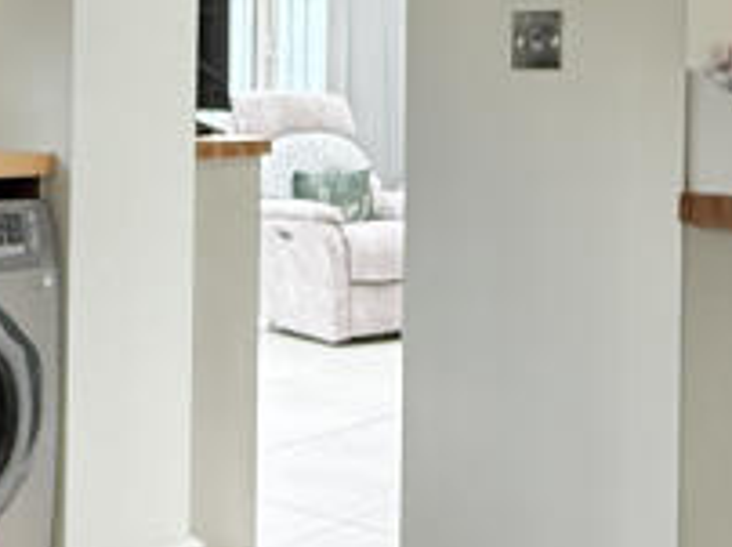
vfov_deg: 20.4
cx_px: 352
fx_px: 1500
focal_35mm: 71
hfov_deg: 27.4
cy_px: 83
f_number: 2.2
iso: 400
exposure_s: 1/60
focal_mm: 2.22
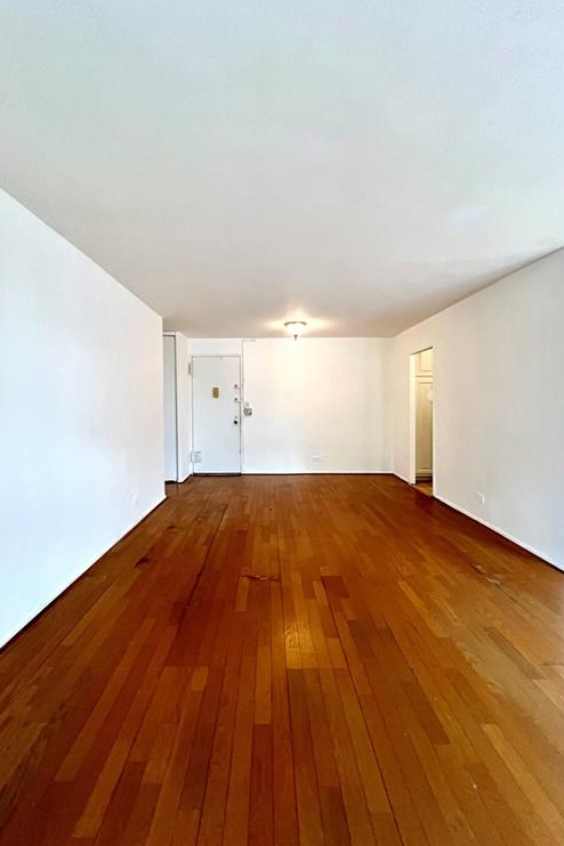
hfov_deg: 81.1
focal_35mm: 14
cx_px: 266
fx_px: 329
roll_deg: +0.3
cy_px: 409
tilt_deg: -0.4
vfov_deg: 104.2
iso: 250
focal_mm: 1.57
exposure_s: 1/120
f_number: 1.8
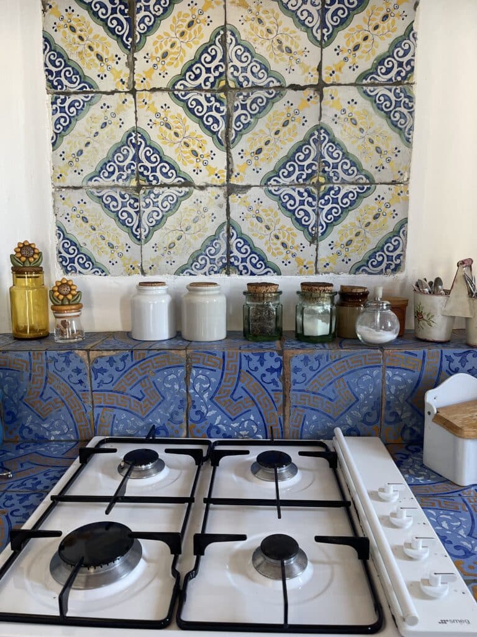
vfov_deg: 67.3
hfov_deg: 53.1
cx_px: 238
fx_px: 478
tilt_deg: -10.0
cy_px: 318
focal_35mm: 26
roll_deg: +0.7
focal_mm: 5.1
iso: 160
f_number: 1.6
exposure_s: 1/60
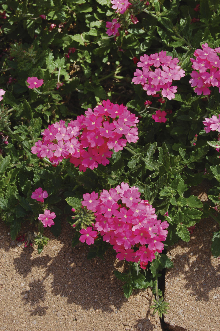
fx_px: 758
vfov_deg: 24.6
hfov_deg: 16.5
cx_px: 110
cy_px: 166
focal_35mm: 82
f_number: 8
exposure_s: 1/250
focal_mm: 55
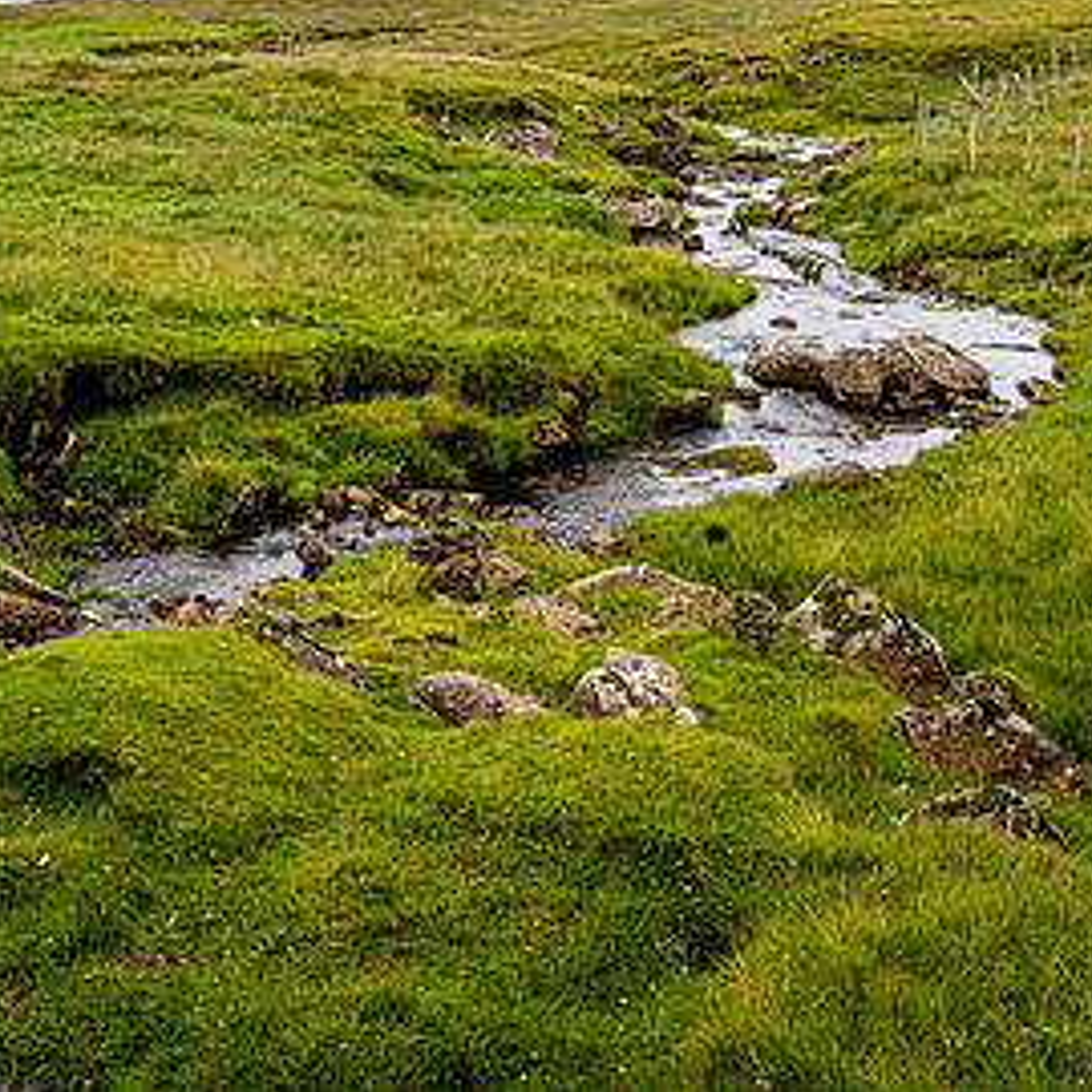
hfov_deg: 26.2
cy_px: 313
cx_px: 158
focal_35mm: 64
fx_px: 2284
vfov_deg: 26.6
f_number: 11
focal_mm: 35
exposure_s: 1/200
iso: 400
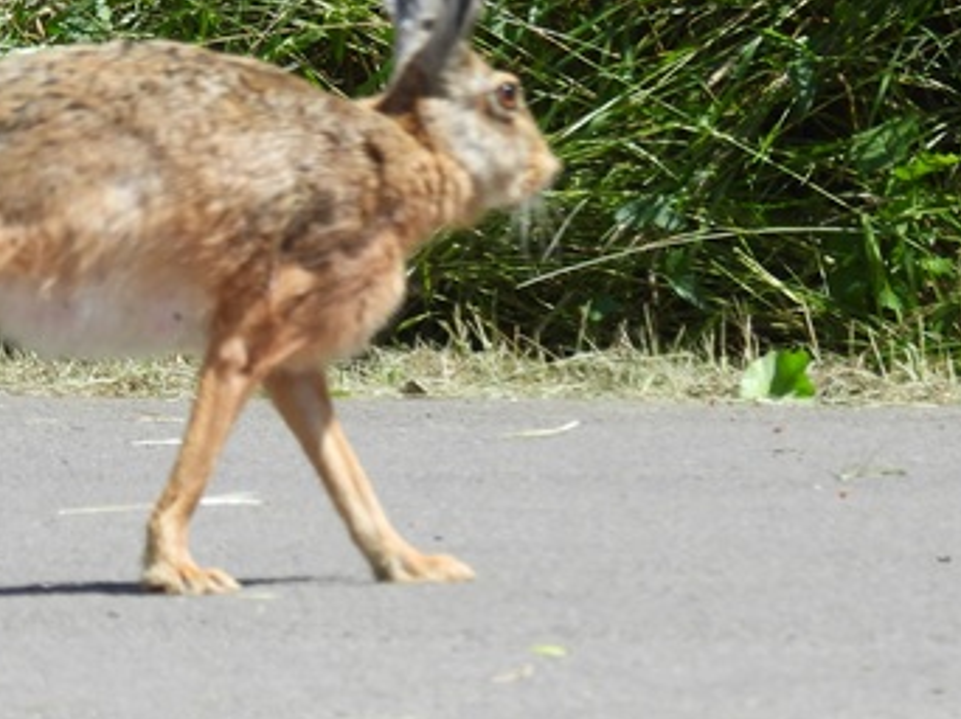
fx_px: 24691
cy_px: 365
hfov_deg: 2.2
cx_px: 250
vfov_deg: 1.7
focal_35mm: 890
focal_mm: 67.8
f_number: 5
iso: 100
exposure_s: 1/500
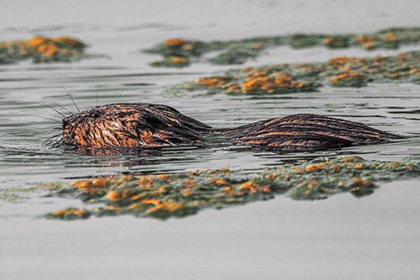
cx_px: 210
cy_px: 140
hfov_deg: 1.7
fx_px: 13995
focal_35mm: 1200
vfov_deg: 1.1
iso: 3200
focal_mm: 1200
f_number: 13
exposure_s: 1/4000
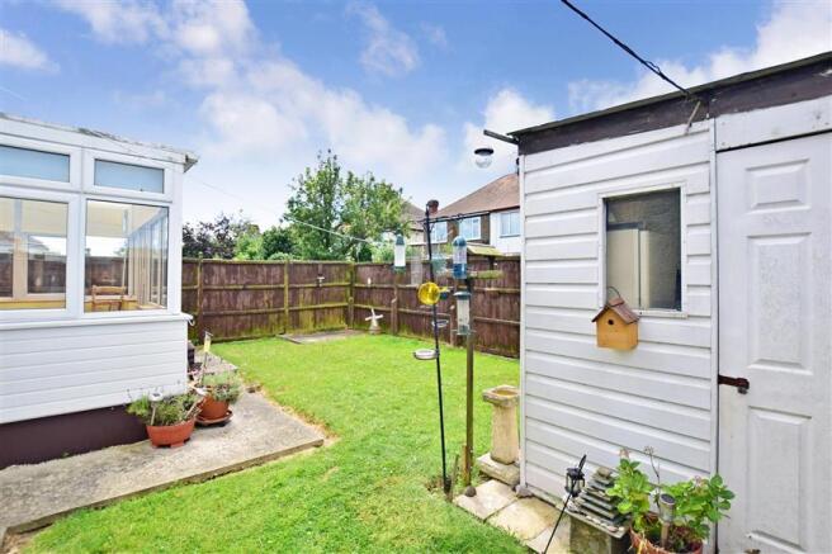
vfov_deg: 72.0
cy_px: 277
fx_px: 381
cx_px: 416
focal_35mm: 16
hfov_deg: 95.0
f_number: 8
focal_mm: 11
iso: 200
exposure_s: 1/250
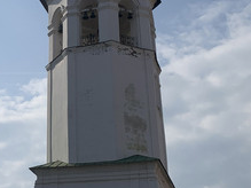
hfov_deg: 24.4
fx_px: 551
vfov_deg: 19.3
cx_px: -7
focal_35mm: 76
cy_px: 73
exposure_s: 1/10526
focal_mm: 4.25
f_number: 1.8
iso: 25
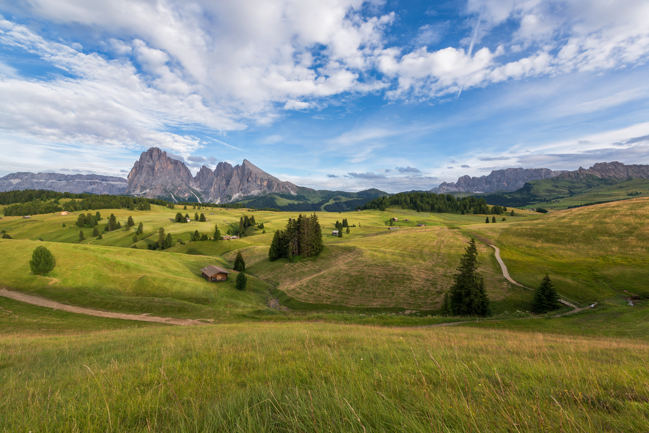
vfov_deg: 81.2
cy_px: 216
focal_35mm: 14
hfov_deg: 104.3
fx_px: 252
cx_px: 324
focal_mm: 14
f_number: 16
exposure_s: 1/20
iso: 100
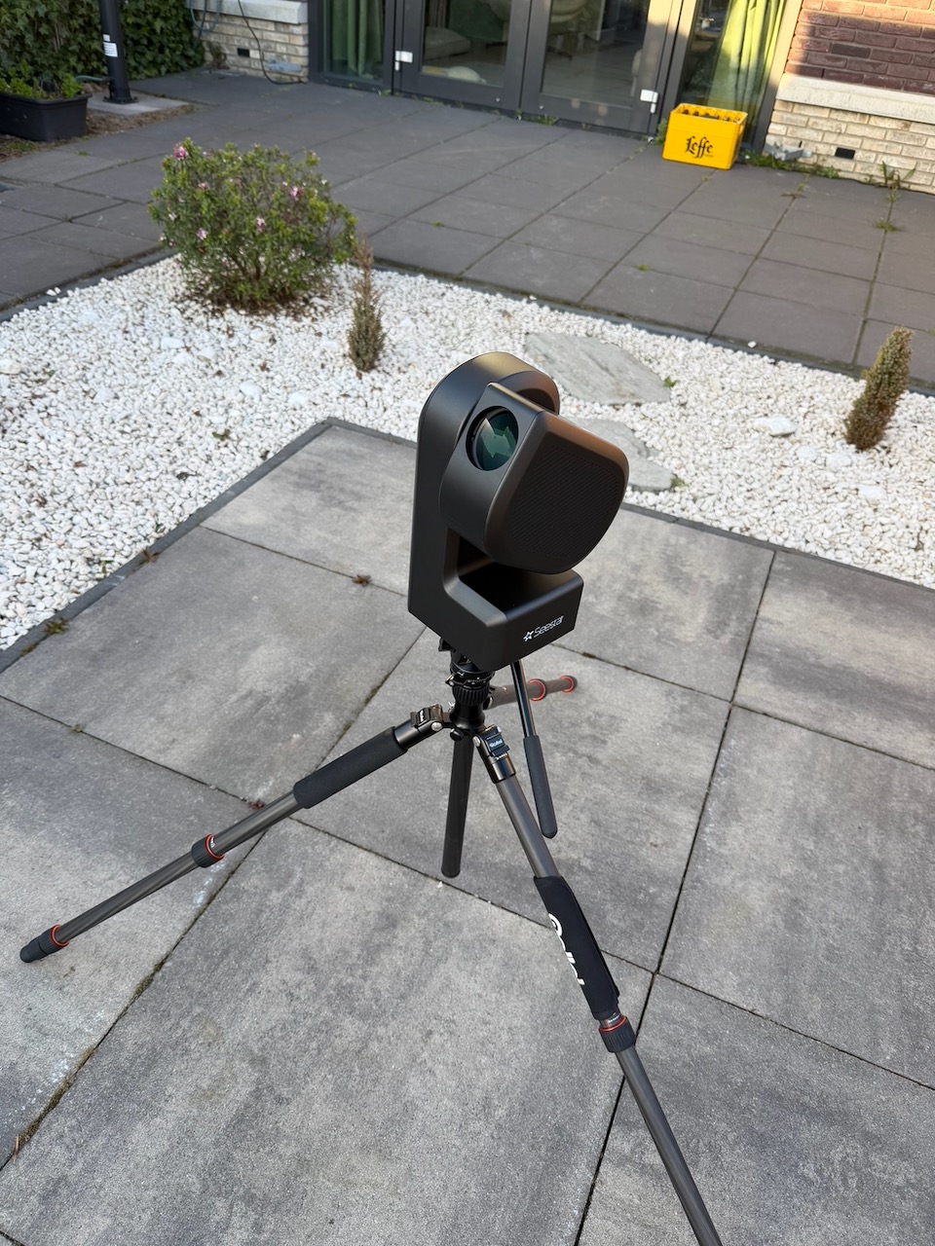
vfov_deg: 71.6
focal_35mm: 24
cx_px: 468
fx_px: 864
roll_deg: -6.9
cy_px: 623
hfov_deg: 56.8
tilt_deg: -38.9
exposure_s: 1/395
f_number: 1.78
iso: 80
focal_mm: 6.76
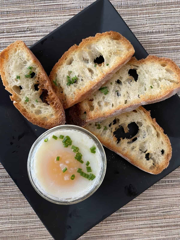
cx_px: 90
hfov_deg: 53.1
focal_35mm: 26
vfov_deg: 67.3
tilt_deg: -87.9
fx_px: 180
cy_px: 120
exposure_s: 1/80
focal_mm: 4.25
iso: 125
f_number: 1.8
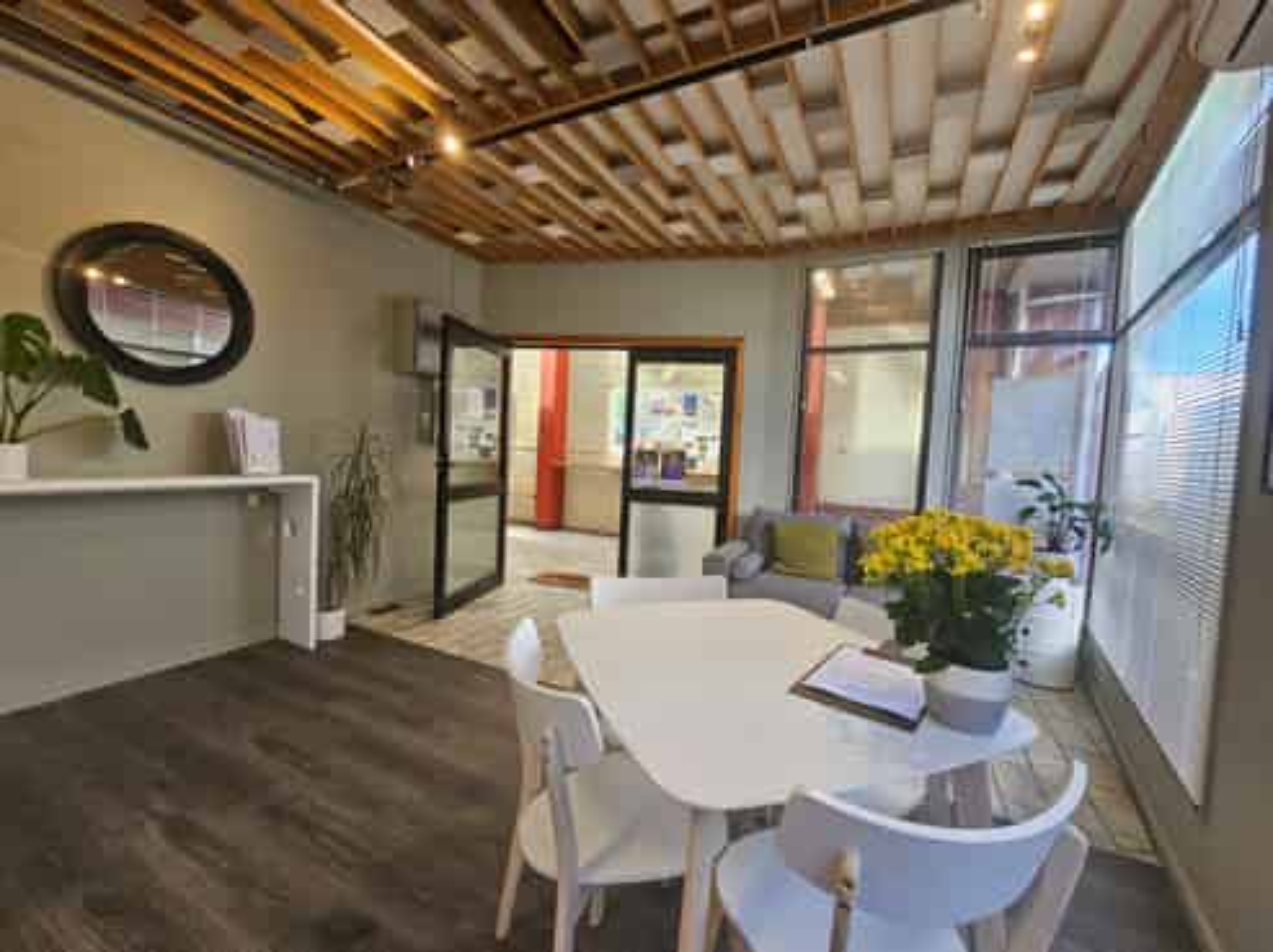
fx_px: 478
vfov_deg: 89.8
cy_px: 476
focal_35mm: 13
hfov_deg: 106.2
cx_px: 636
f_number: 2.2
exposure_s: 1/50
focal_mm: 2.2
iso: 64
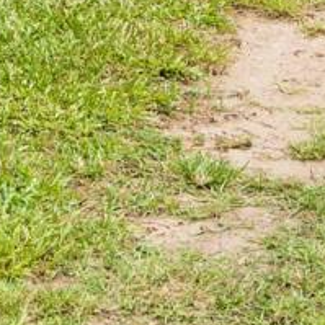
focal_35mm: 225
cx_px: 707
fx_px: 2390
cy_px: -354
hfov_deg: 7.4
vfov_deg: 7.4
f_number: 8
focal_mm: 33
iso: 200
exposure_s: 1/500
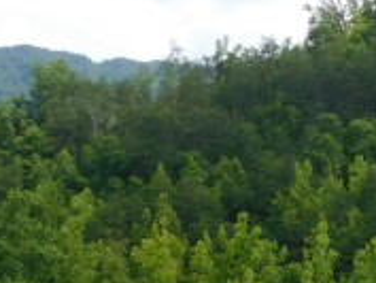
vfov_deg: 12.3
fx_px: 1228
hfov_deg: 17.3
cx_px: 290
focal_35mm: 113
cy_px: 464
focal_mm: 5.3
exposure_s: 1/800
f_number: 3.2
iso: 125
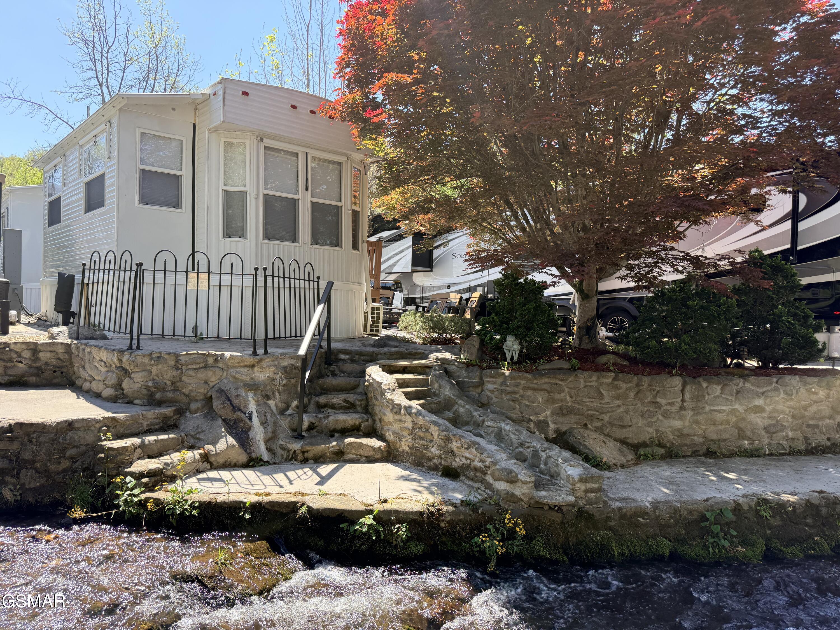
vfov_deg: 56.8
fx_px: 582
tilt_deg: +0.1
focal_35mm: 24
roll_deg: -2.6
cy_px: 315
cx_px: 420
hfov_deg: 71.6
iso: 100
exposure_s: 1/1553
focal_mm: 6.76
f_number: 1.78
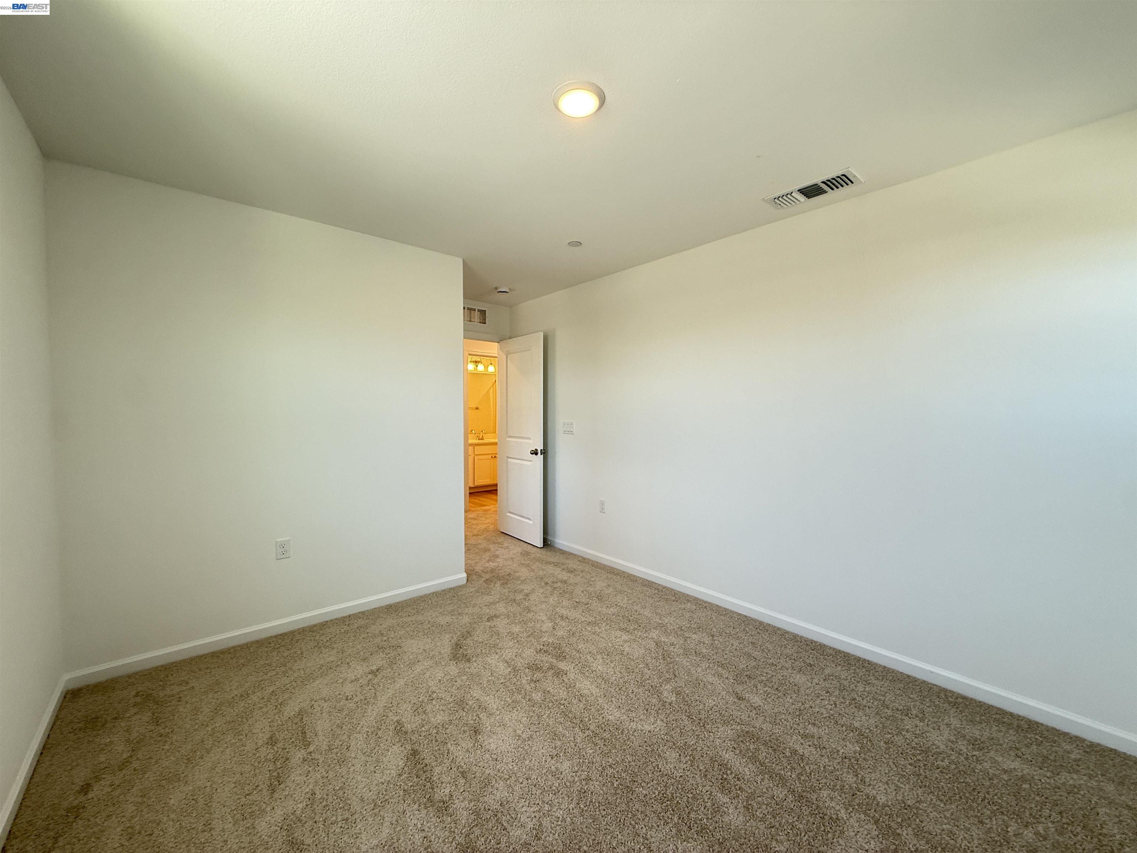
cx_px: 568
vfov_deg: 85.7
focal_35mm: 14
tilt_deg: -2.6
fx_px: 460
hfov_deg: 102.1
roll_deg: -0.2
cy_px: 426
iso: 125
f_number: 2.2
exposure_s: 1/120
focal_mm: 2.22
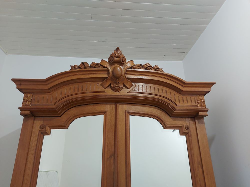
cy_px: 94
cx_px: 125
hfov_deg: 71.6
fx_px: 173
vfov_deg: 56.8
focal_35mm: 24
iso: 200
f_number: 1.8
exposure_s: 1/33
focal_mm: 5.23
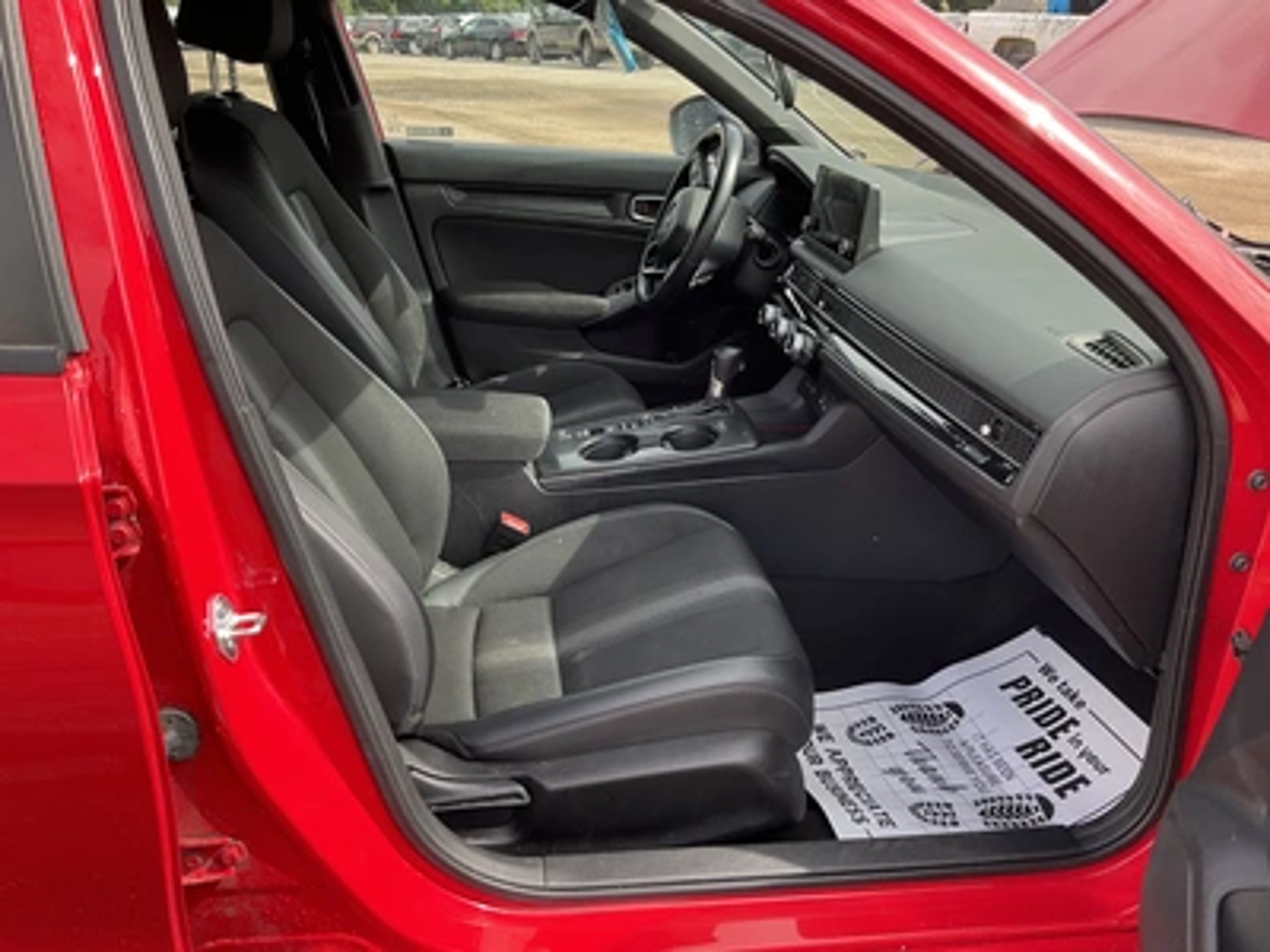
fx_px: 1064
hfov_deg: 61.7
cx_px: 635
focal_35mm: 29
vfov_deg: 48.2
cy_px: 476
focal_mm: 3
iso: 20
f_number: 1.8
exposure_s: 1/228
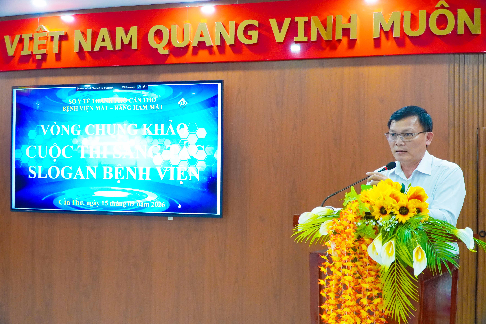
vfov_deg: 38.4
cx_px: 243
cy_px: 162
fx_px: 466
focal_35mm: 34
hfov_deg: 55.1
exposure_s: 1/160
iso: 2500
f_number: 4
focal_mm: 23
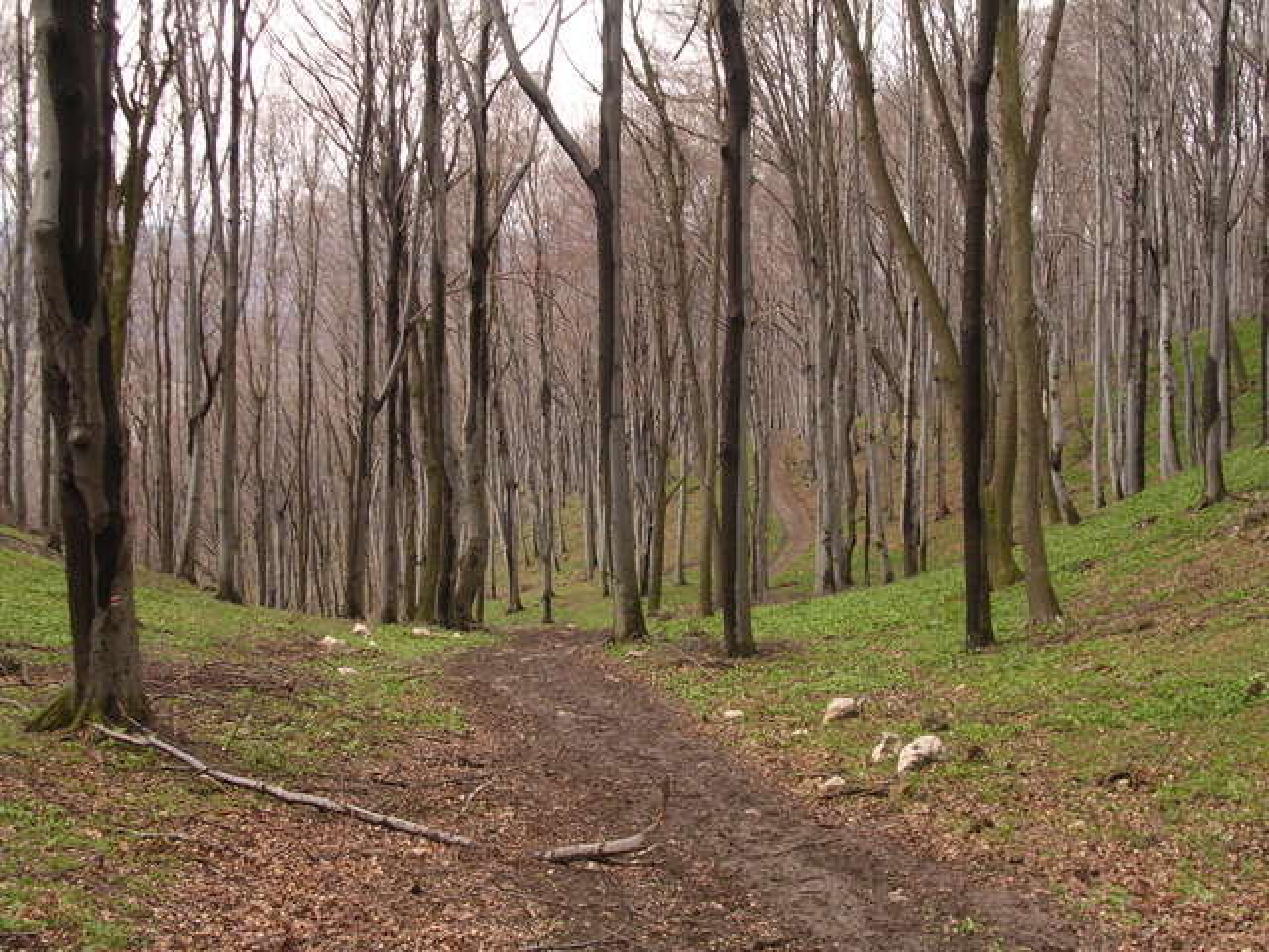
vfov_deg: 27.5
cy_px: 476
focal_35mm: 53
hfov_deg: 36.2
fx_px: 1943
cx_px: 634
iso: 100
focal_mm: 8
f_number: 3.2
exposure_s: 1/175
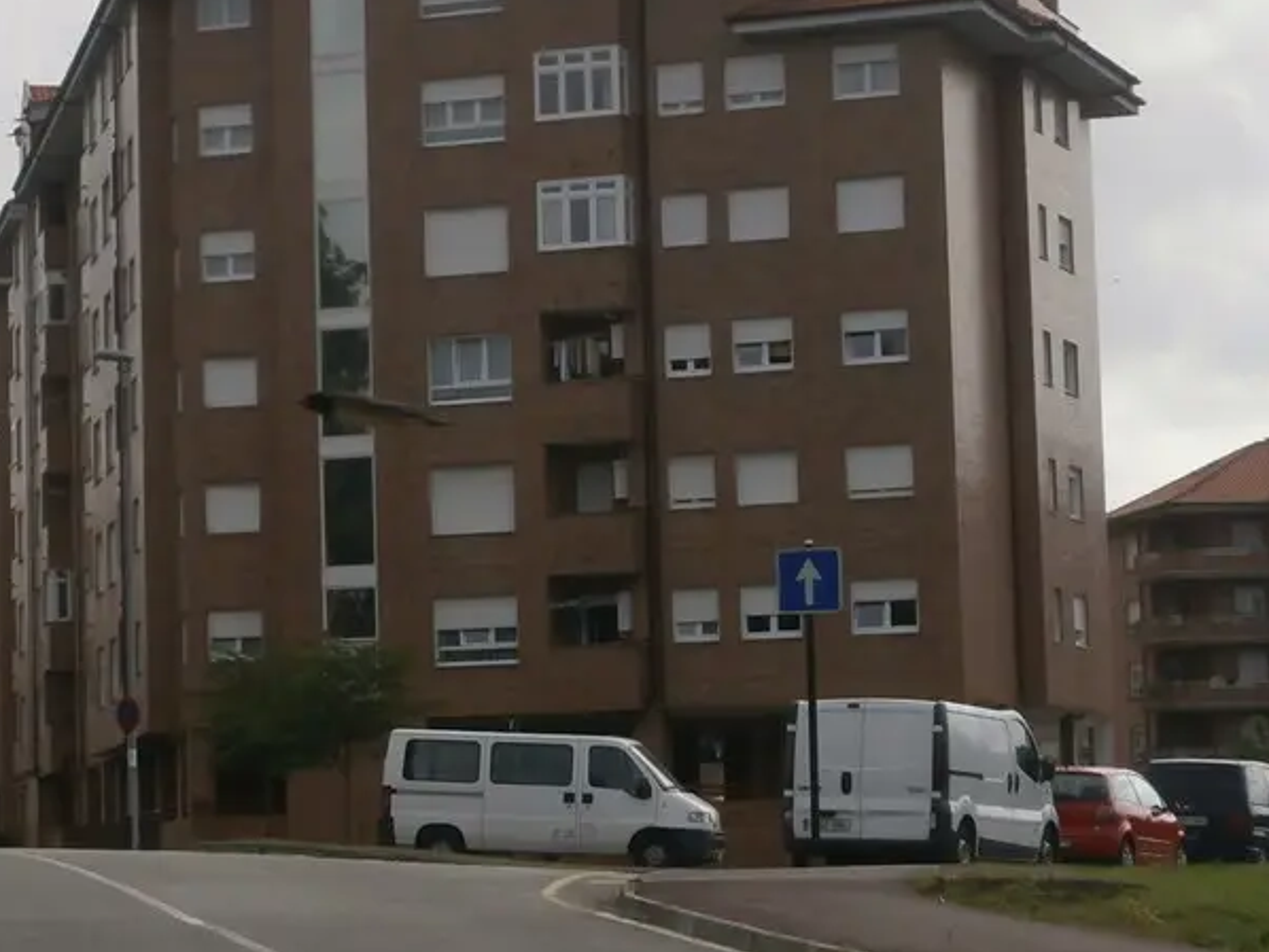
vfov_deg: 11.8
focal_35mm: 125
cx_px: 354
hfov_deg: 15.7
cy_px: 221
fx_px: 4584
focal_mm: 13
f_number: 4.4
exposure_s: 1/1250
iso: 80
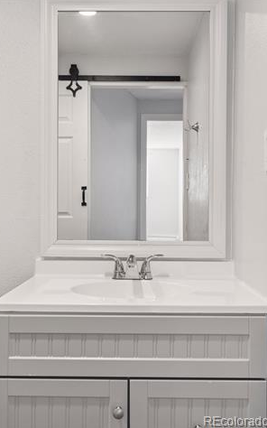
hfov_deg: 38.3
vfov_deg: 58.2
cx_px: 131
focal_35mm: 33
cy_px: 214
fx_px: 384
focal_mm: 32
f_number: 8
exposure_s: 1/15
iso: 400
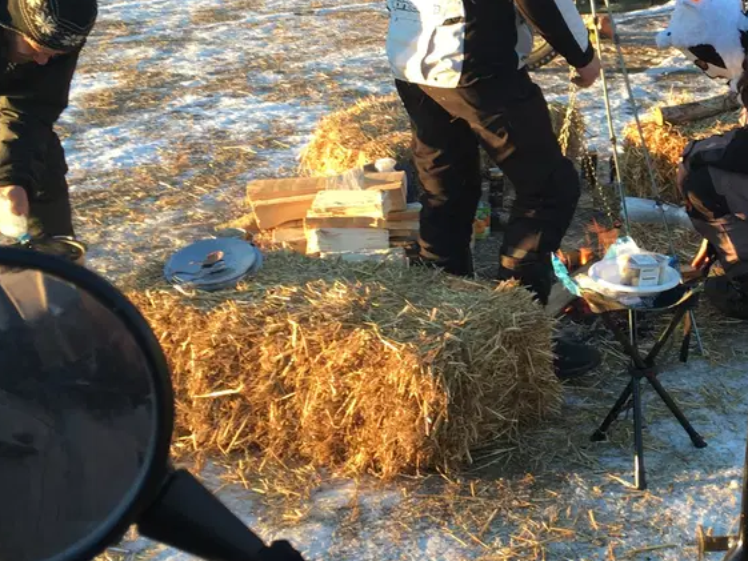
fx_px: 1340
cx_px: 663
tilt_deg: -15.3
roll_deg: -0.4
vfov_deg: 23.5
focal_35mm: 62
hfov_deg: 30.0
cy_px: 151
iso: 32
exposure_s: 1/100
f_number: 2.2
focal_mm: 4.15
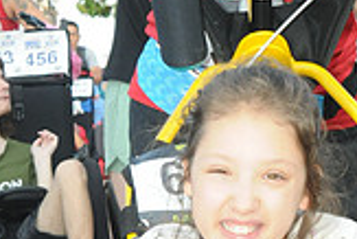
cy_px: 151
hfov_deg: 8.6
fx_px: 2380
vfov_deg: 5.7
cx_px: 290
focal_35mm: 240
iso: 800
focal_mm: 45
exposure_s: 1/250
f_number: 11
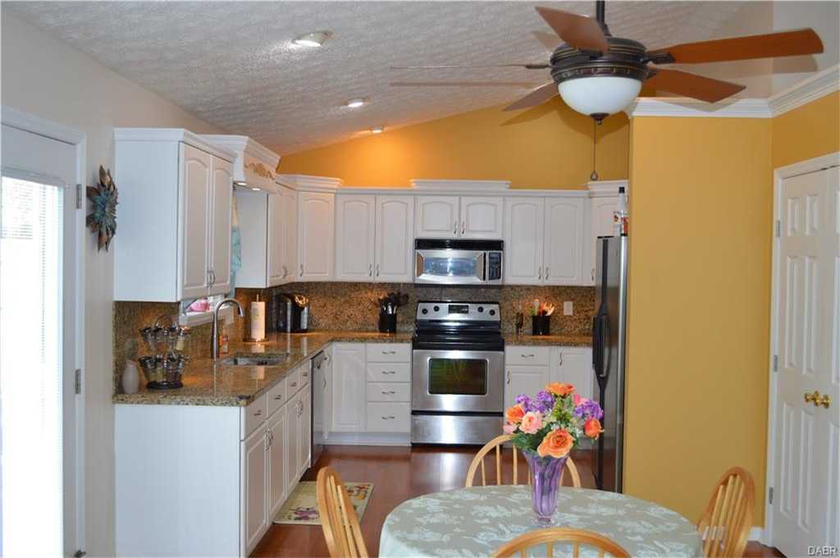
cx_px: 420
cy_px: 279
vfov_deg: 36.8
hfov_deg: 53.2
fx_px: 839
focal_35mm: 36
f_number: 4
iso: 400
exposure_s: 1/60
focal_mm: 24
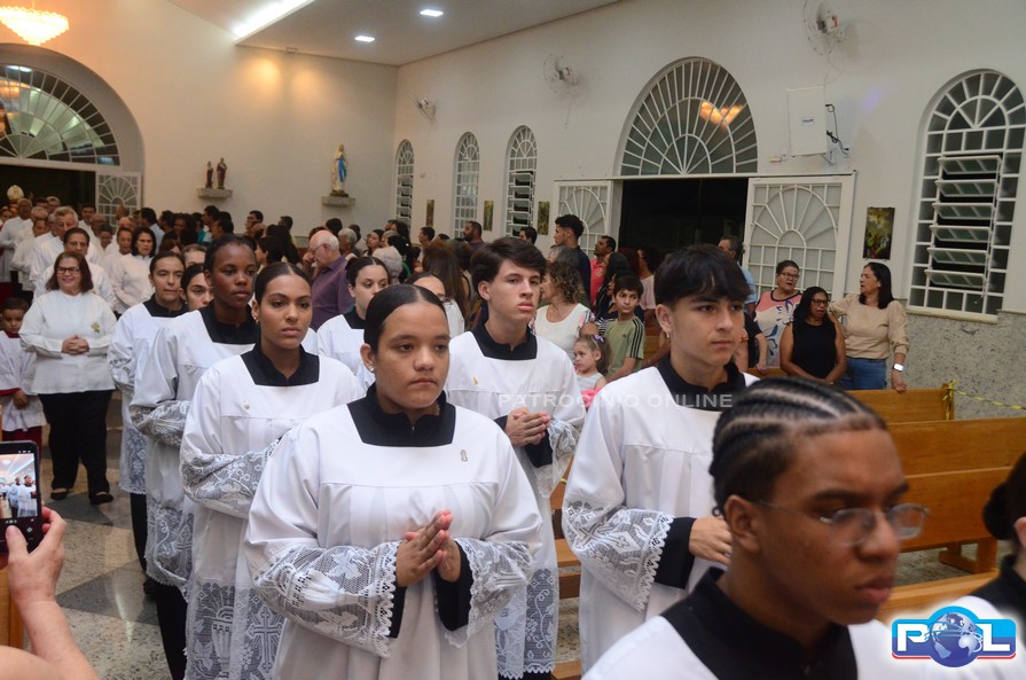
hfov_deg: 53.2
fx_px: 1024
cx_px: 513
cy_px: 340
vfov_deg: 36.7
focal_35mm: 36
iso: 2500
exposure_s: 1/200
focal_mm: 24
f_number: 5
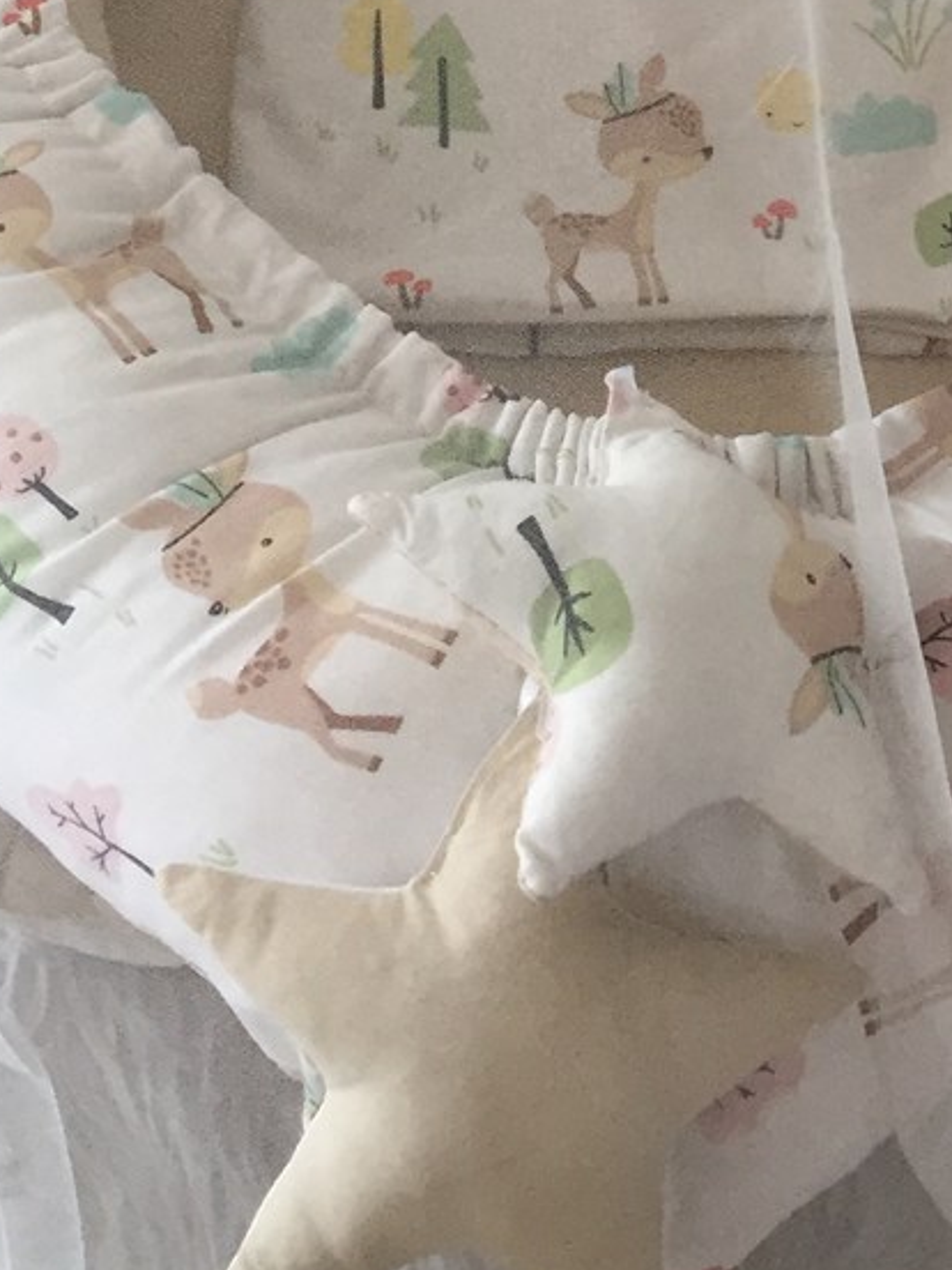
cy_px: -472
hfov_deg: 17.5
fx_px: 3080
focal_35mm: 84
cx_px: 646
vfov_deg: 20.8
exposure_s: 1/33
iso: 50
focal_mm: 4.15
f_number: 2.2
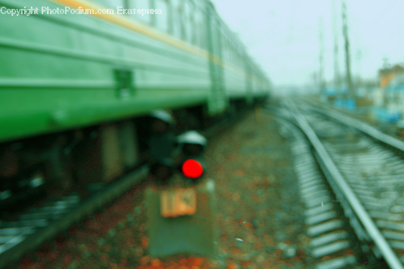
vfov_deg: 22.6
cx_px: 202
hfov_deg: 33.4
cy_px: 134
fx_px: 673
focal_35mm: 60
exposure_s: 1/80
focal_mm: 40
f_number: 5.6
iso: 250
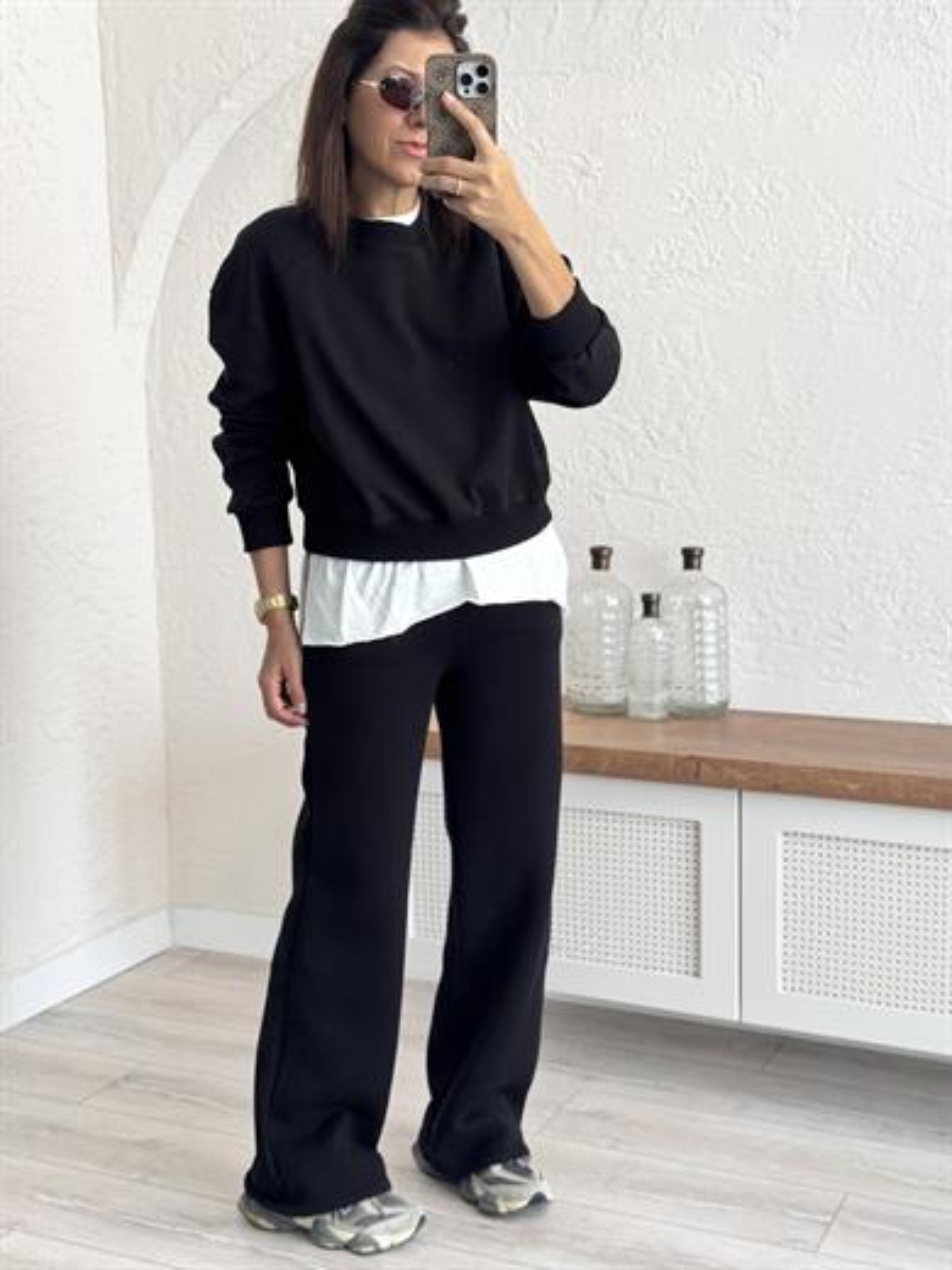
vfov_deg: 39.7
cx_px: 476
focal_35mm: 48
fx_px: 1760
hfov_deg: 30.3
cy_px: 635
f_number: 1.78
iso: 64
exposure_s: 1/133
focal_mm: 6.76
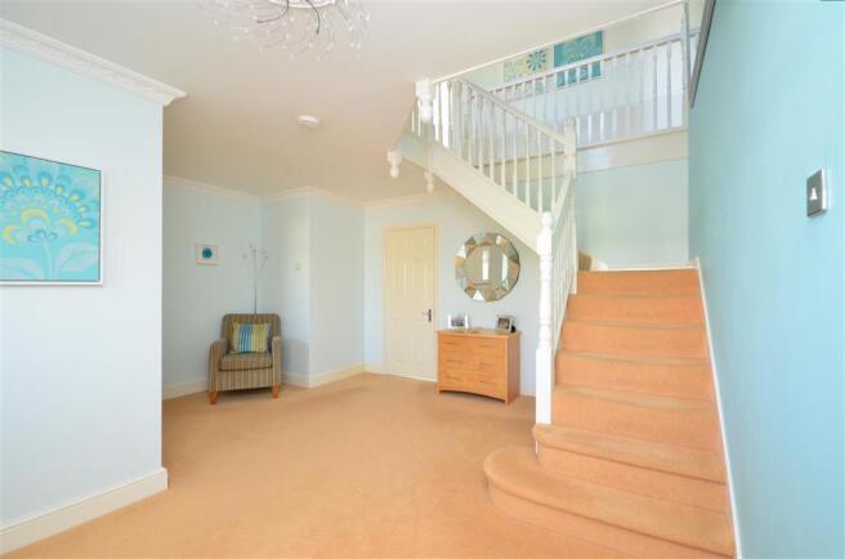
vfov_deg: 77.0
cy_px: 280
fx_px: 351
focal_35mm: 15
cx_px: 422
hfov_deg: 100.5
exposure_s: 1/3
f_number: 11
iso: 640
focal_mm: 10
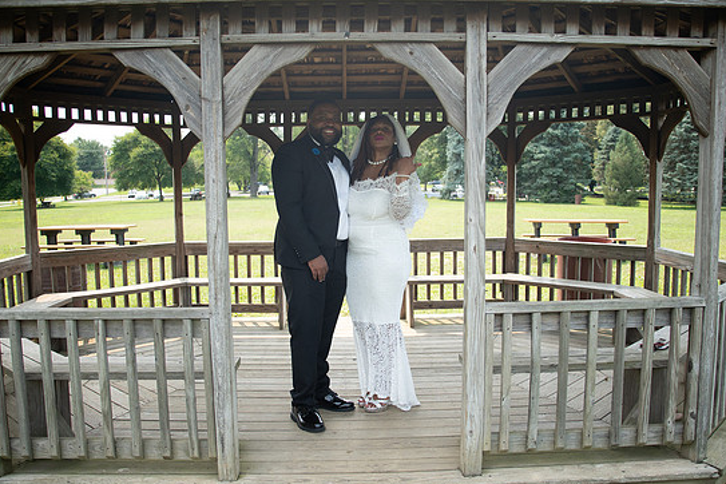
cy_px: 247
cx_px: 370
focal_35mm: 31
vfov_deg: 42.3
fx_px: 625
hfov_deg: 60.3
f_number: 3.7
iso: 800
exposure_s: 1/1600
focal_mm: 28
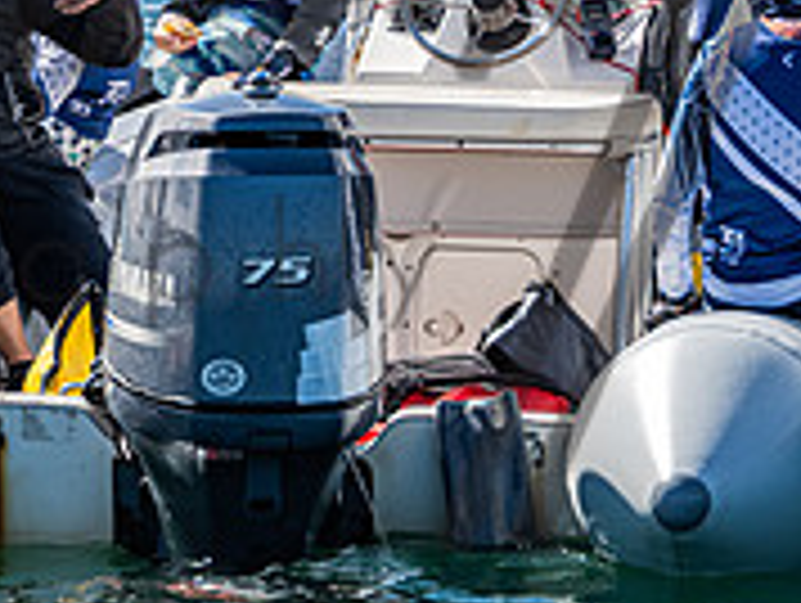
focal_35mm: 391
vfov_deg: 3.8
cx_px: 238
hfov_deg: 5.1
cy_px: -74
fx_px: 9060
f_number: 6.7
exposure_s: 1/800
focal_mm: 125
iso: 320
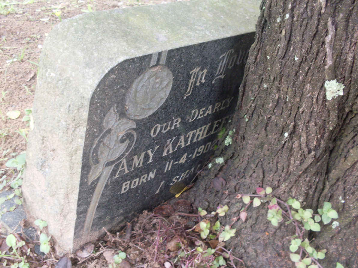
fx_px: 393
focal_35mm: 38
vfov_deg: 37.7
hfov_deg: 49.0
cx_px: 179
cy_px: 134
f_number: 2.8
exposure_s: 1/45
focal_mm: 6.3
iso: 100
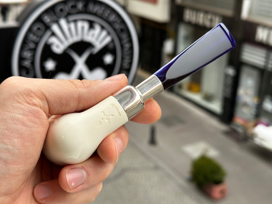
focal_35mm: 48
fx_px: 377
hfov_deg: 39.7
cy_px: 102
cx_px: 136
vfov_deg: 30.3
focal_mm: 6.86
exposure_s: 1/215
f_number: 1.78
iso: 64
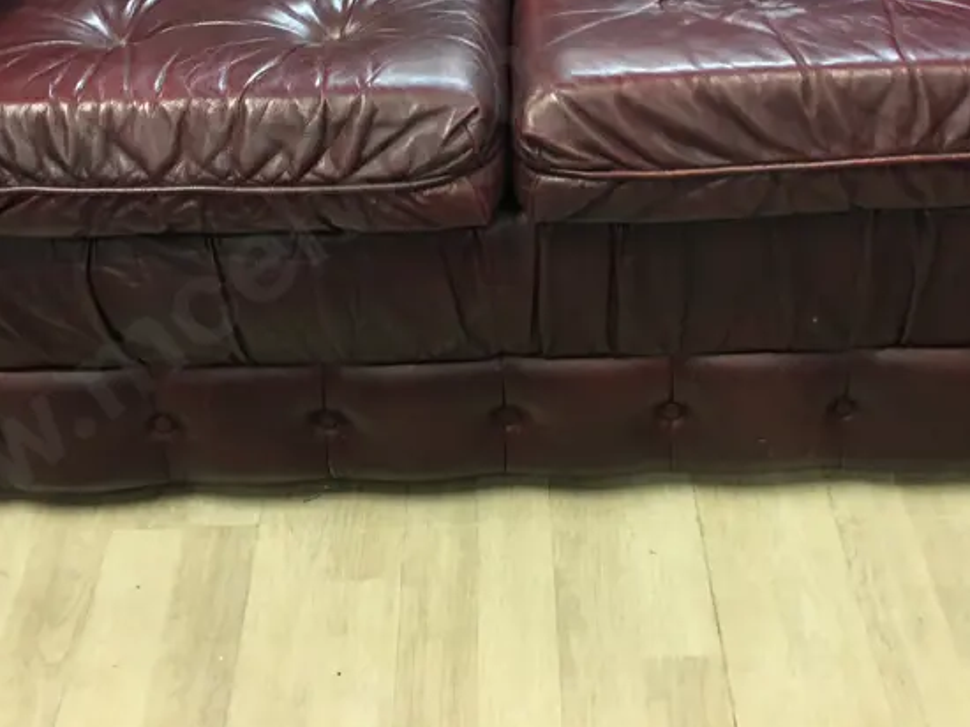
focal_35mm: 54
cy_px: 55
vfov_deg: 26.0
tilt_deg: -24.5
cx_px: 543
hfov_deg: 35.5
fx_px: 1513
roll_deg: +0.1
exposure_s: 1/17
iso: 80
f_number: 2.2
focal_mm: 4.15
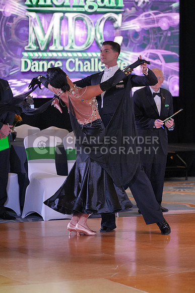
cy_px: 146
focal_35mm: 153
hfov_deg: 9.0
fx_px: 1242
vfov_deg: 13.4
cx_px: 98
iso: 4000
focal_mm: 153
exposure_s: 1/400
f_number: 4
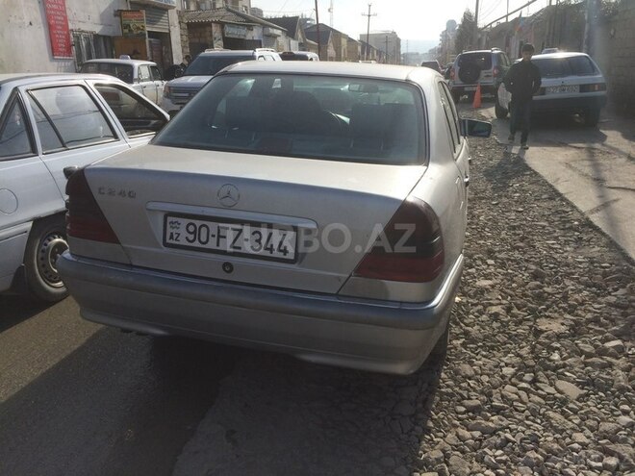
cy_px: 238
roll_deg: +2.8
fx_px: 532
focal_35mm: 29
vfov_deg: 48.2
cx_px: 318
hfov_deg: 61.7
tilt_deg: -17.9
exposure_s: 1/2564
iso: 32
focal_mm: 4.15
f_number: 2.2
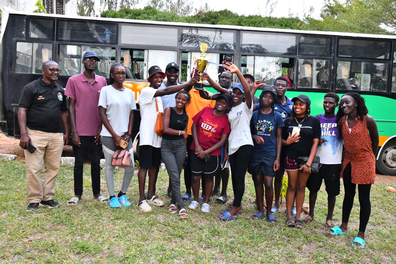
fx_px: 352
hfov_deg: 58.7
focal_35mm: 32
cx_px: 198
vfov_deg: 41.1
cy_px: 132
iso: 4500
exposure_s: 1/100
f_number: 14
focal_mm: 32
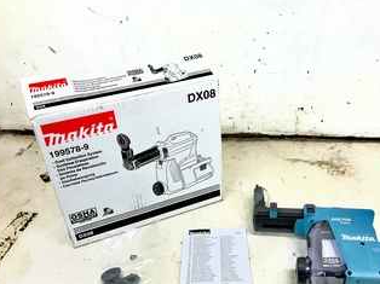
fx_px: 406
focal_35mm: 37
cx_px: 229
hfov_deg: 49.8
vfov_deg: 38.4
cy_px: 178
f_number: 1.8
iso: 32
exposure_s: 1/120
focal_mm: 3
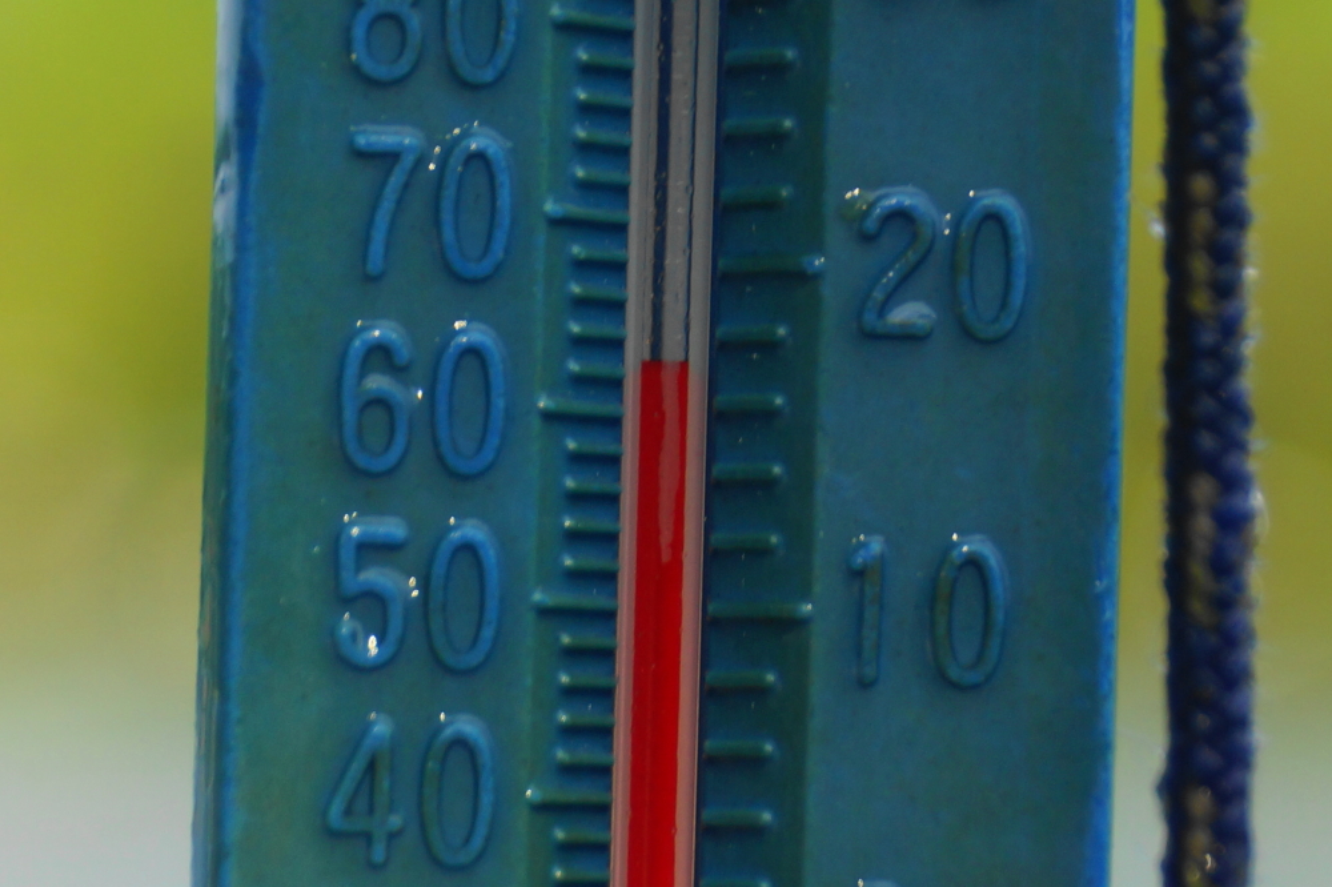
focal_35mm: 112
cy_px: 444
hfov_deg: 18.2
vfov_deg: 12.2
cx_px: 666
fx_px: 4161
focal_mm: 75
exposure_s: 1/125
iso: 100
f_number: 5
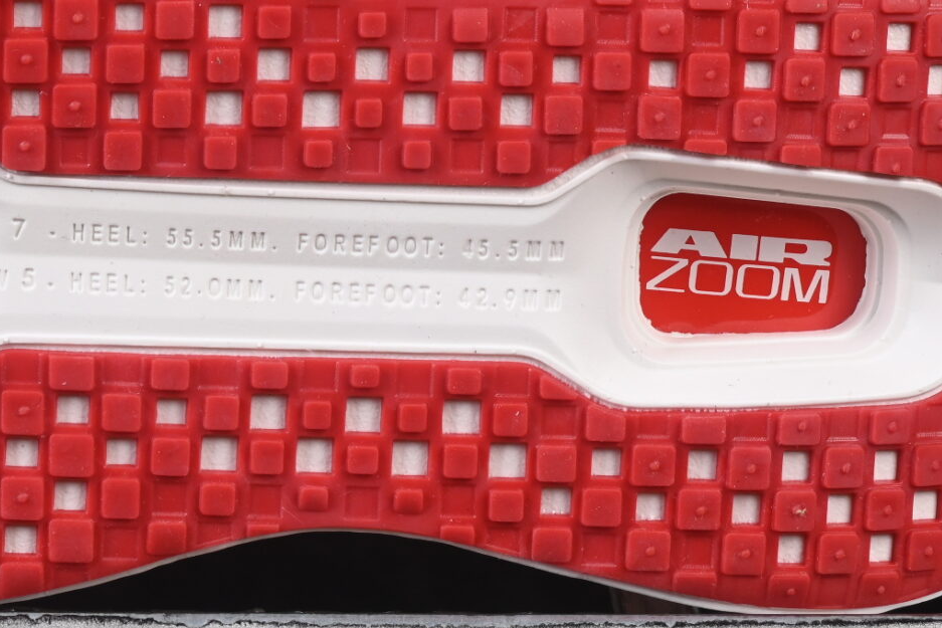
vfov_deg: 6.7
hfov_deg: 10.0
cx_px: 267
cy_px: 78
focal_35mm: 205
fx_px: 5365
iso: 160
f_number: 8
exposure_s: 1/80
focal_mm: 50
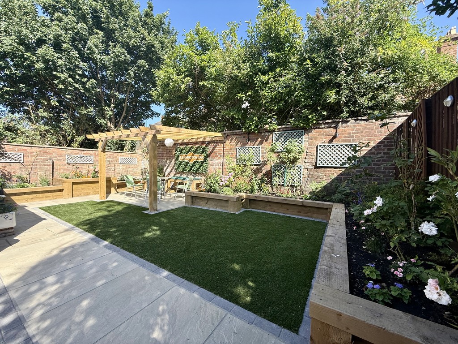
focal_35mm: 14
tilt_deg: -1.3
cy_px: 172
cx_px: 229
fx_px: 185
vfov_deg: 85.7
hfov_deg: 102.1
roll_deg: -1.4
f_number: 2.2
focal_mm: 2.22
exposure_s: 1/574
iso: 50
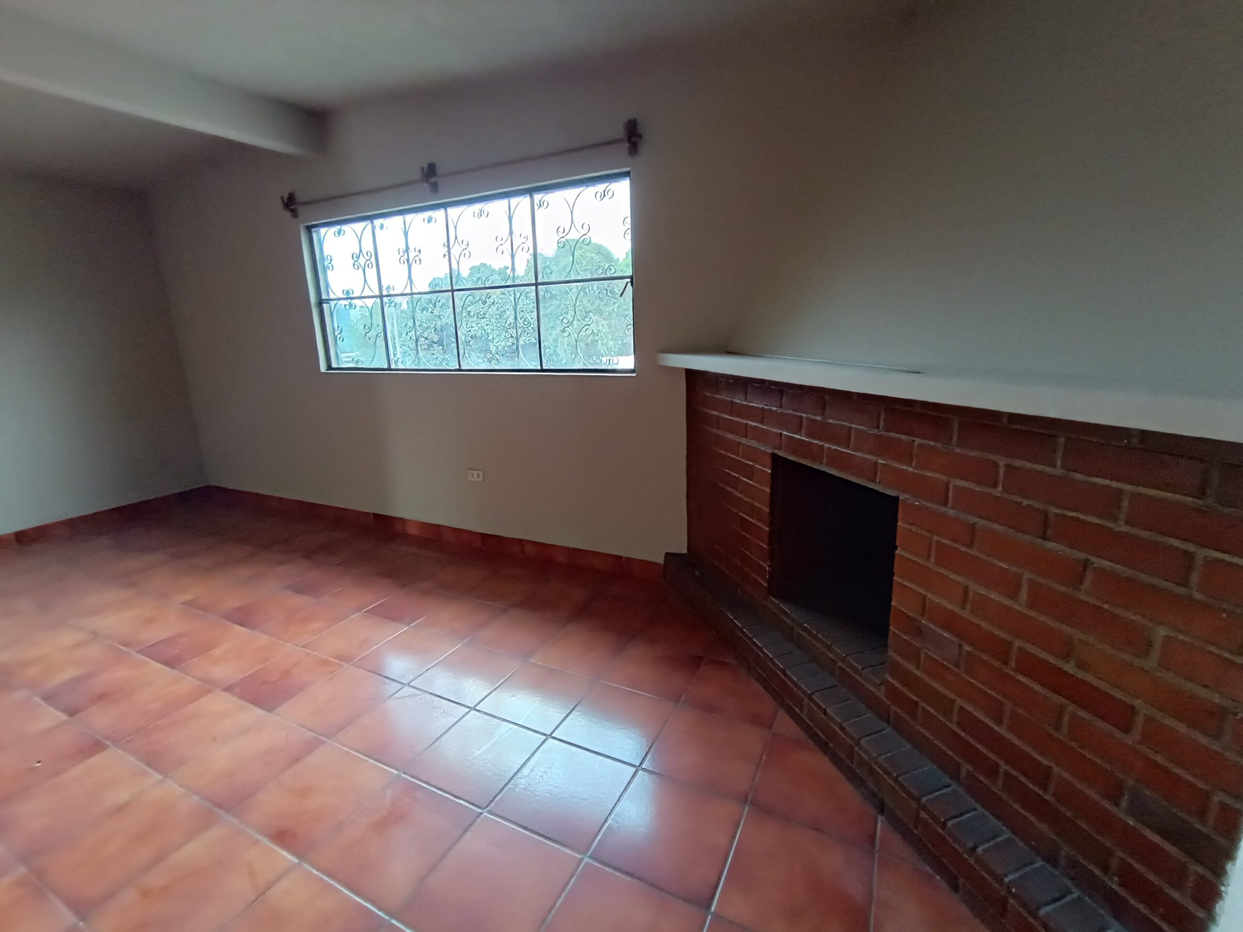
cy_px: 466
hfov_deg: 94.5
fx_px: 575
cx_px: 622
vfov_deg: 78.1
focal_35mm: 16
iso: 287
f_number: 2.2
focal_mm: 1.66
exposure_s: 1/50
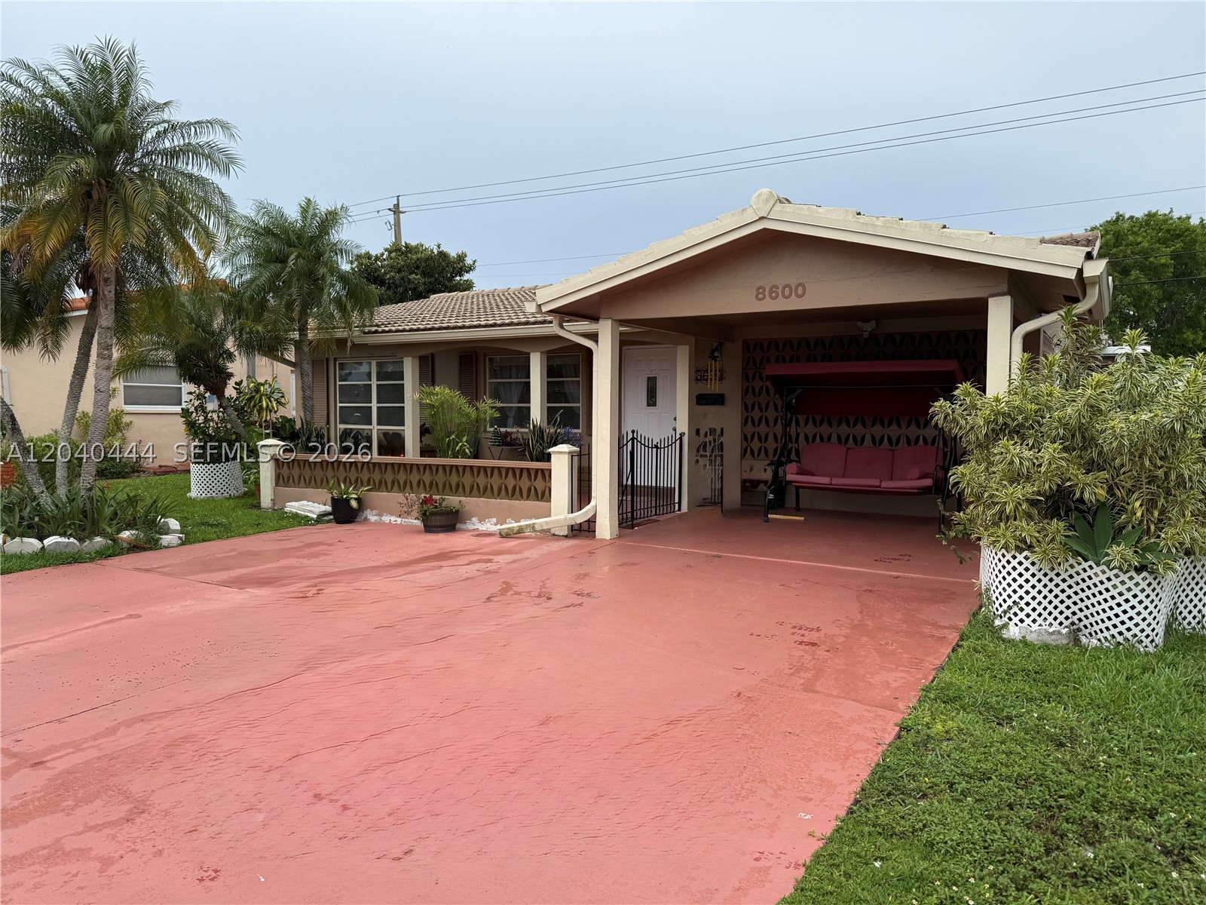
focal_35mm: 24
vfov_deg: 56.8
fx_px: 836
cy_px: 452
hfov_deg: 71.6
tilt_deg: -1.8
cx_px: 603
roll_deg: +0.2
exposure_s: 1/2611
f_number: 1.78
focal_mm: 6.76
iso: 80
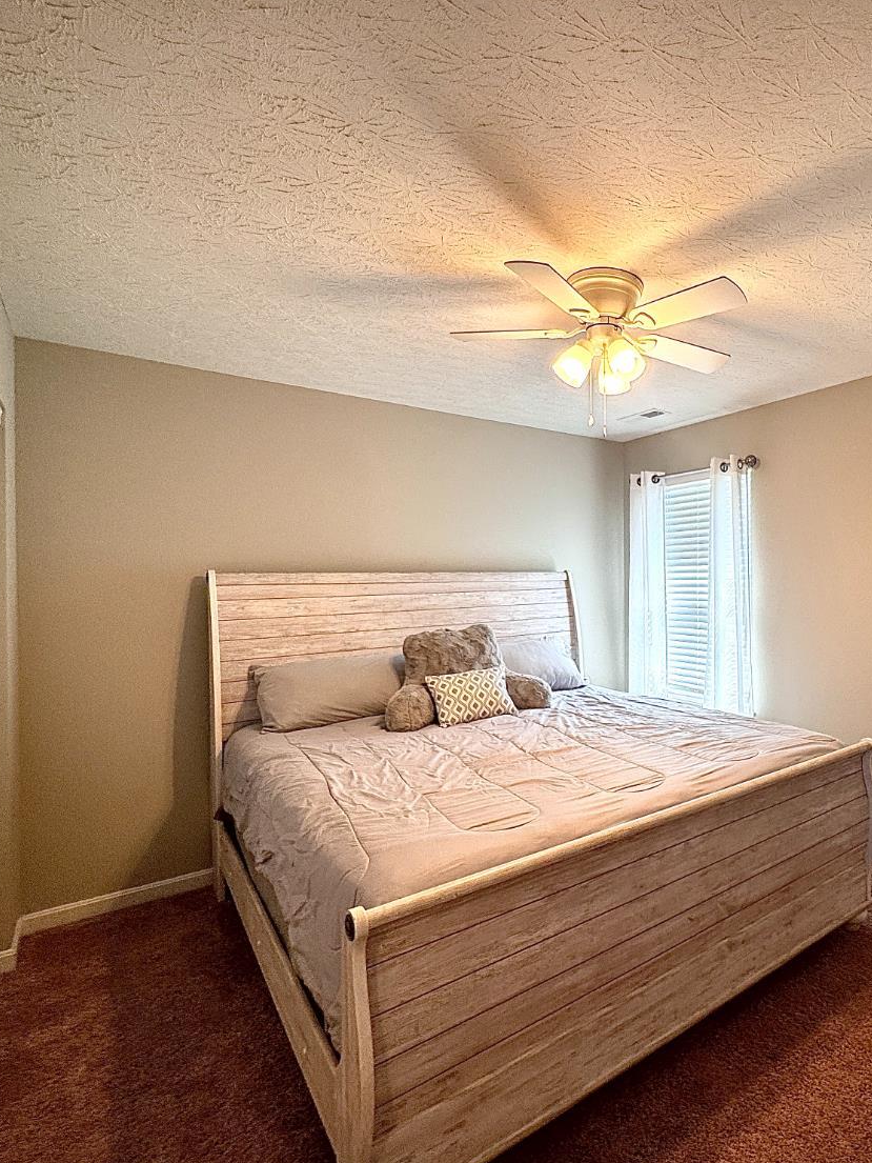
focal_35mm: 19
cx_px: 638
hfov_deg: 65.1
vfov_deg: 84.7
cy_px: 585
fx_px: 638
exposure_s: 1/120
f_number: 2.2
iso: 160
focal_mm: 2.22
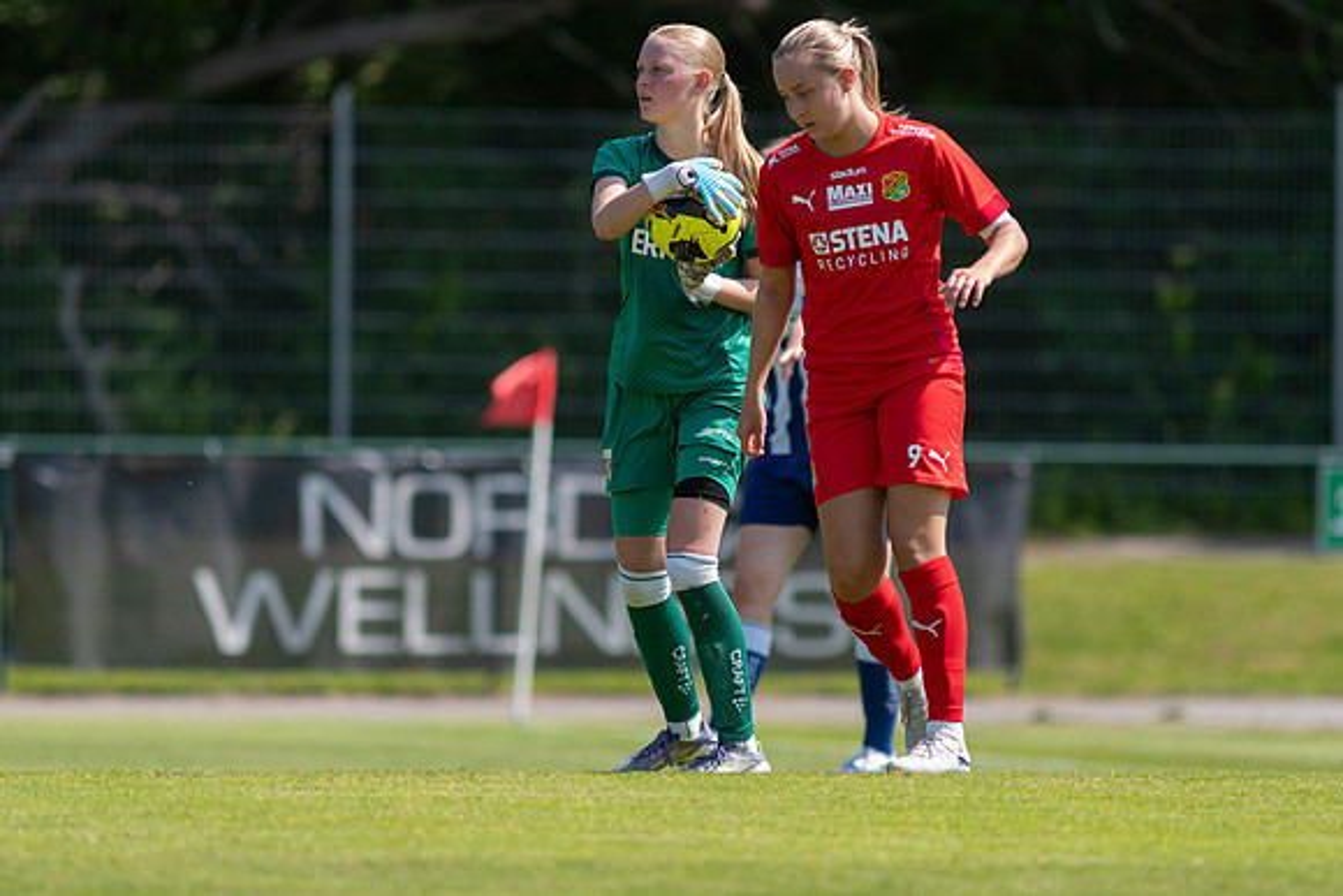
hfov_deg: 4.6
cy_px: 448
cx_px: 672
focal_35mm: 450
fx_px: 16791
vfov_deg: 3.1
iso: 160
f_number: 3.2
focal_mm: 300
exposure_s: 1/1600
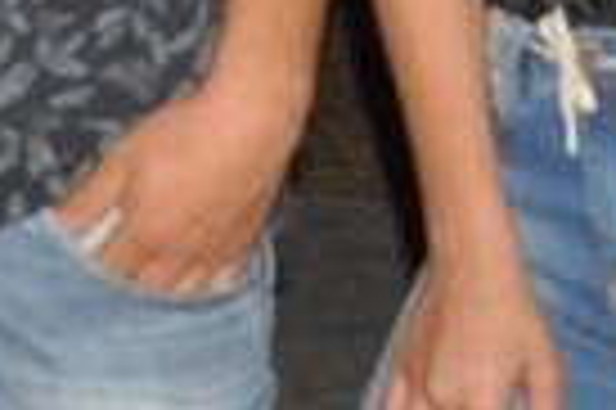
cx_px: -472
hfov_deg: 9.0
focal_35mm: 219
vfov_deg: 6.1
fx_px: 3741
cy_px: -435
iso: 800
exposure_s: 1/60
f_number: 4
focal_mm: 25
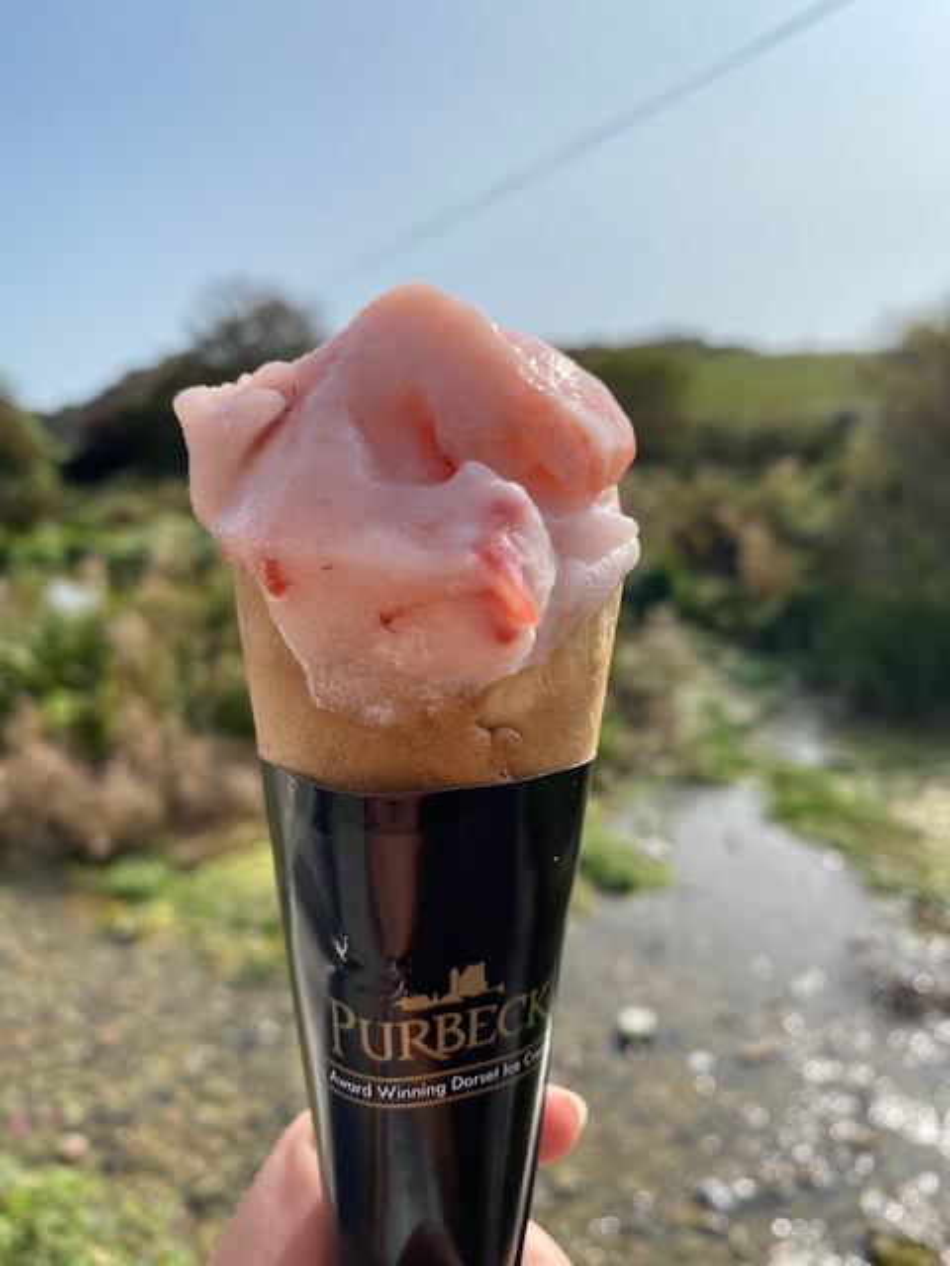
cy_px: 633
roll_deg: +0.5
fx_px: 951
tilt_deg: -9.7
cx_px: 475
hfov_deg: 53.1
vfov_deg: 67.3
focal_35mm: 26
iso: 32
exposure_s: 1/4000
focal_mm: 4.25
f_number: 1.8
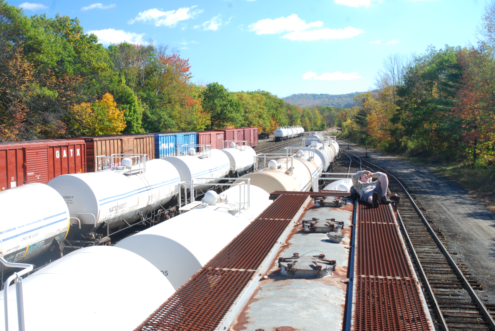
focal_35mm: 42
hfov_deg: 46.3
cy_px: 166
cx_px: 248
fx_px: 578
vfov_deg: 32.0
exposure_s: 1/80
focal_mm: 28
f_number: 13
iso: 400
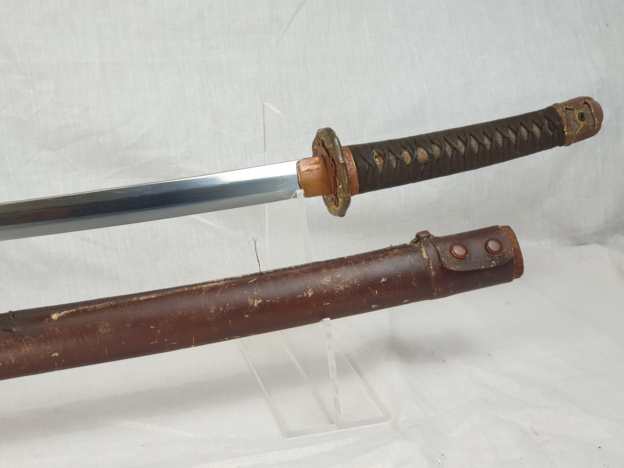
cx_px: 312
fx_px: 937
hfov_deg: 36.8
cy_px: 234
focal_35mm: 52
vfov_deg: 28.0
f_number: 2.4
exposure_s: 1/33
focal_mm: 6
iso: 100
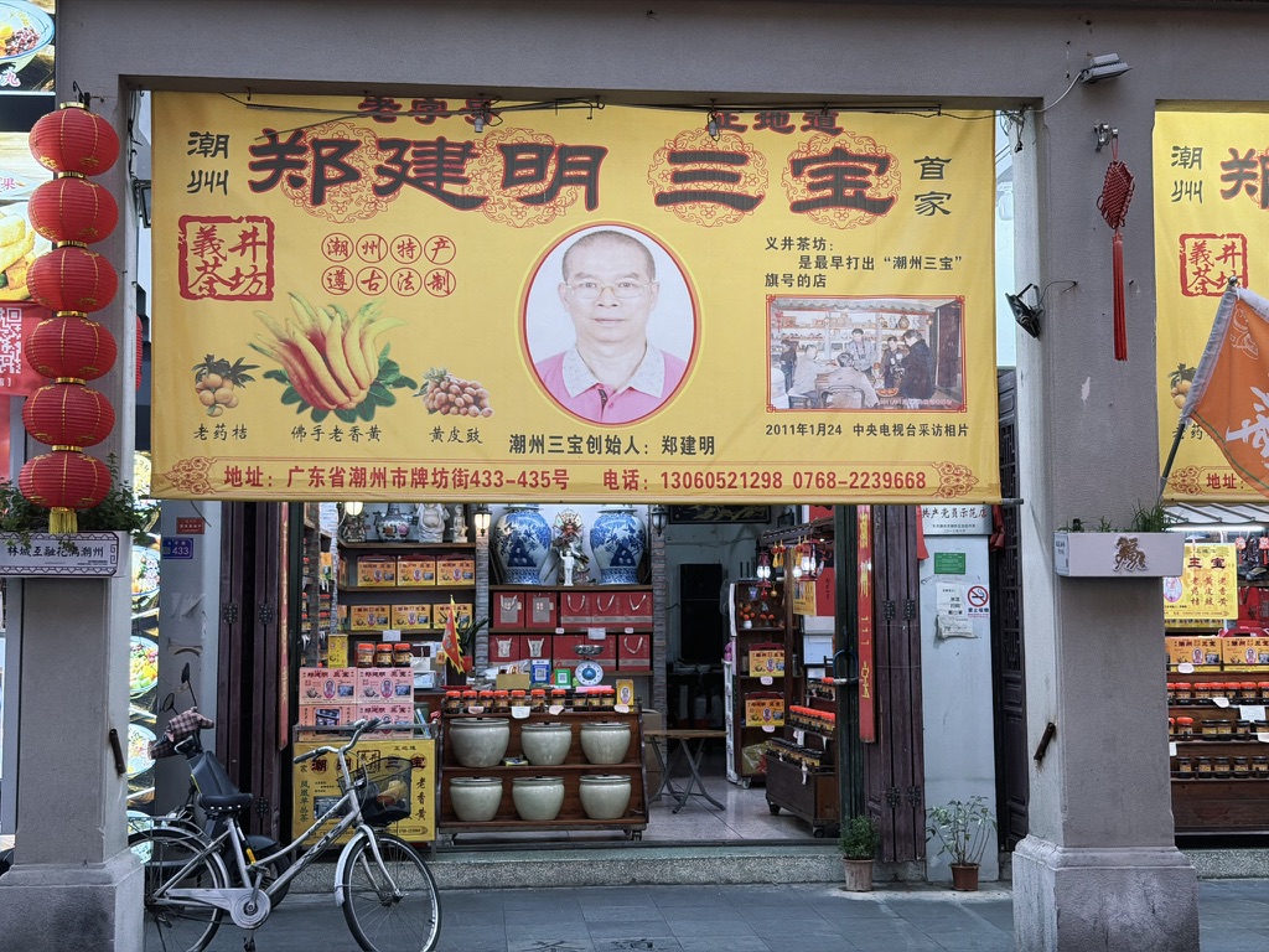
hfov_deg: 39.7
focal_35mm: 48
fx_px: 1760
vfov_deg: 30.3
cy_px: 476
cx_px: 634
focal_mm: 6.76
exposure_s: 1/100
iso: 200
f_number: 1.78
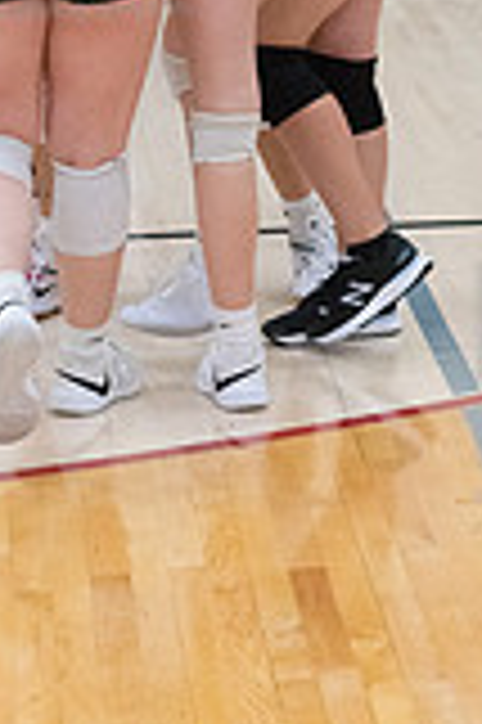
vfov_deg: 9.3
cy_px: -103
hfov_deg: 6.3
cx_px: 86
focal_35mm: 218
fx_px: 4387
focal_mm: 78
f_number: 4.5
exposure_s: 1/1000
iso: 6400
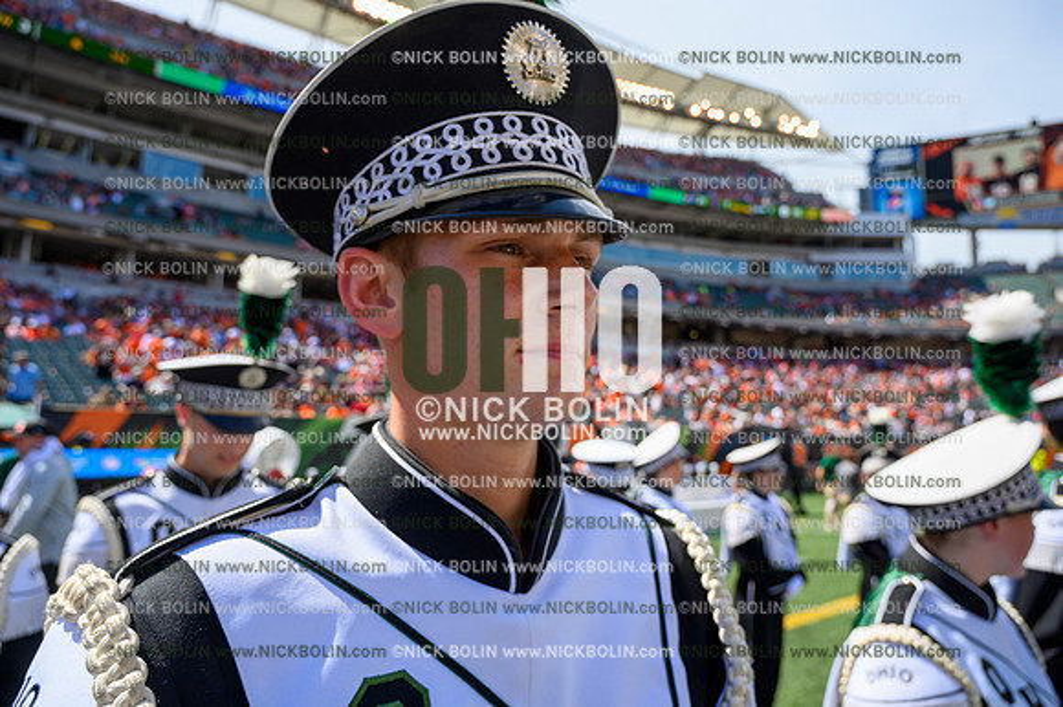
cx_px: 532
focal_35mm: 24
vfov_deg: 53.1
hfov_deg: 73.8
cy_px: 354
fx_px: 708
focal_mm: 24
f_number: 5.6
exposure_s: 1/500
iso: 100
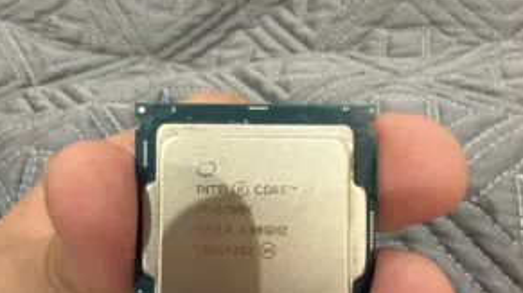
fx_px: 499
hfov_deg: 55.3
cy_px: 201
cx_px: 261
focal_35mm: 36
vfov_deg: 32.4
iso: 500
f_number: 2.2
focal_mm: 2.22
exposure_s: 1/60
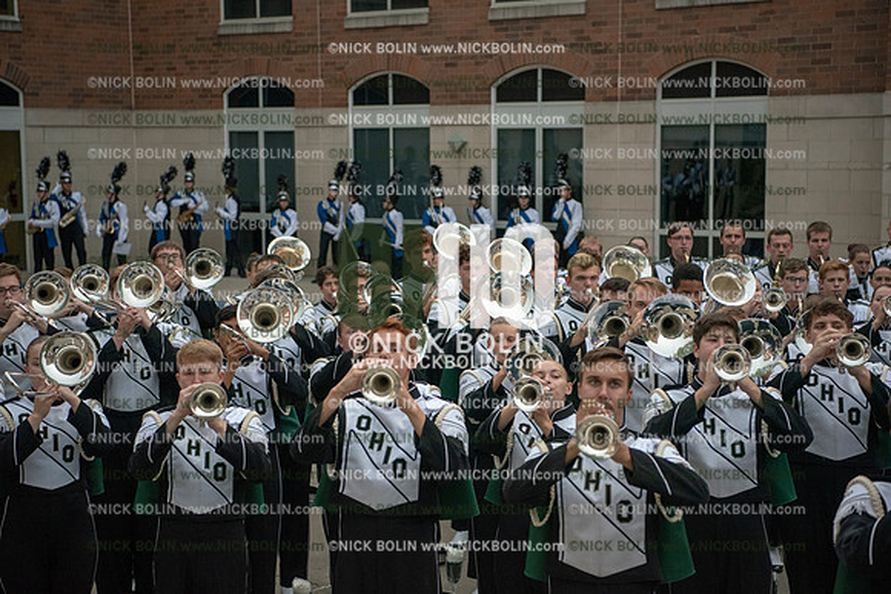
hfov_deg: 28.8
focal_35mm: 70
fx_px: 1733
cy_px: 297
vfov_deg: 19.5
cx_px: 446
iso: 3200
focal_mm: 70
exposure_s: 1/1600
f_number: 3.5
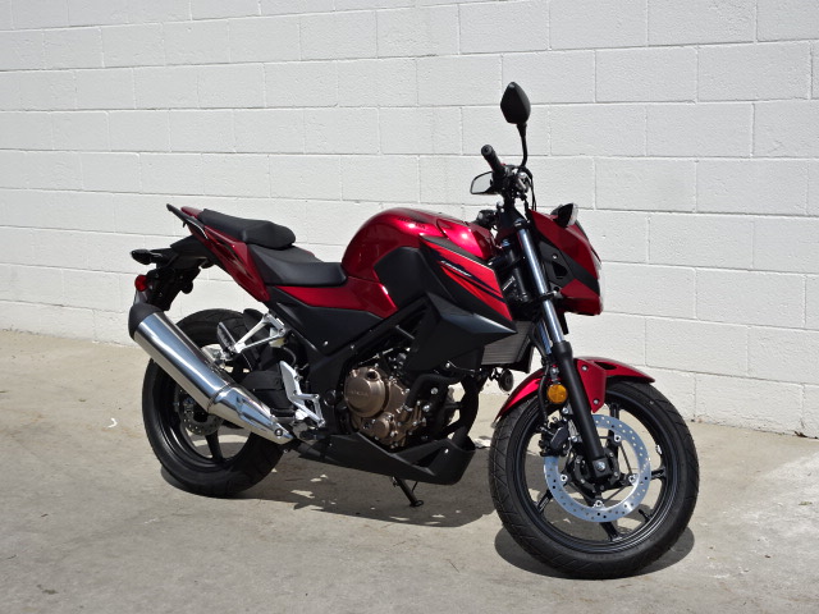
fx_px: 1183
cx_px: 410
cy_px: 307
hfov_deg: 38.2
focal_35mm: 50
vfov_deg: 29.1
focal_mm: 8.51
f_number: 4.5
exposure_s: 1/1000
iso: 80
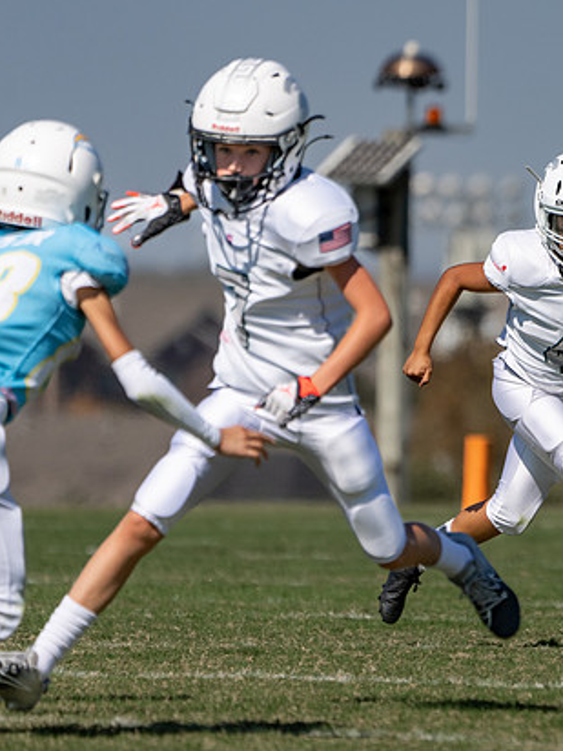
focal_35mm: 879
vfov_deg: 2.3
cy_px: 341
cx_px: 744
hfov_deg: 1.7
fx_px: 19062
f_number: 5.6
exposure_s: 1/1600
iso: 100
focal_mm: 400
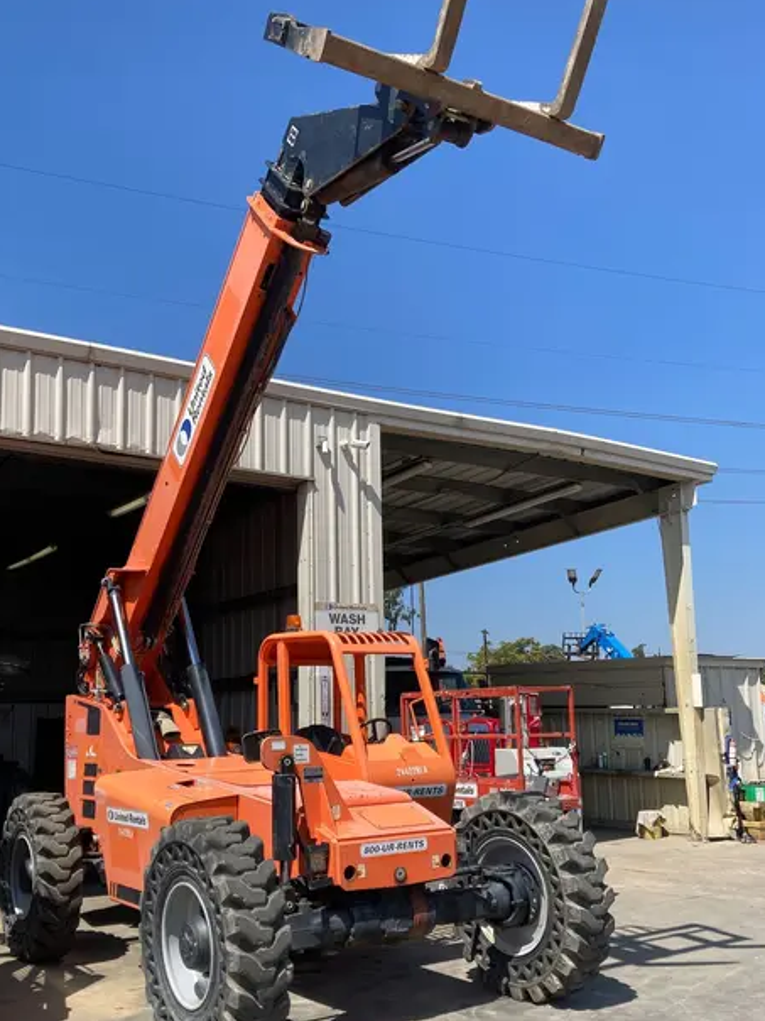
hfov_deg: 41.7
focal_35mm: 34
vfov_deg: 53.7
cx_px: 319
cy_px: 587
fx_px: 1002
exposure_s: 1/1736
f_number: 1.8
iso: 20
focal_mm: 3.99
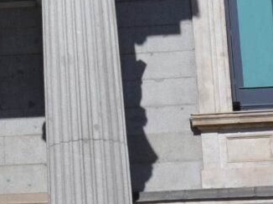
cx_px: -495
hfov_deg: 6.7
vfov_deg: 5.5
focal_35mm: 272
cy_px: 24
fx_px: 2144
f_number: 9
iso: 100
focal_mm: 24
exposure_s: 1/320
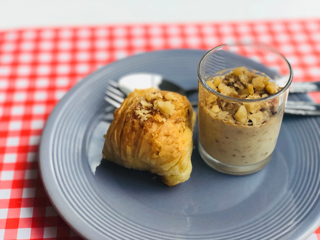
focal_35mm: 57
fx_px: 527
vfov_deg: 25.7
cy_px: 120
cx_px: 160
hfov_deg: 33.8
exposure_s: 1/100
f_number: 2.8
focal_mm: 6.6
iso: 100
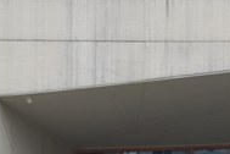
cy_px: 287
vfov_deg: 5.7
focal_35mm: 238
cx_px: 50
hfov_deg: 8.6
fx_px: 1520
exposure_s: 1/1250
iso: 400
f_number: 4
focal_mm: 50
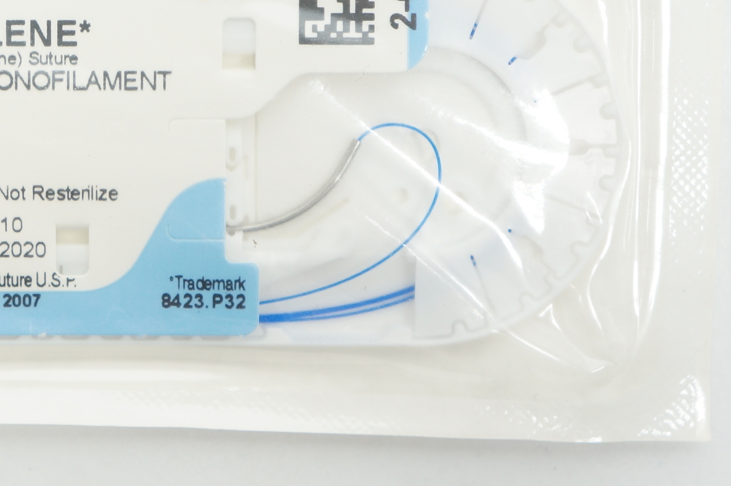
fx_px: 2069
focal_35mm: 102
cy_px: 120
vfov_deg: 13.3
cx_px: 24
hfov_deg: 19.5
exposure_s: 1/60
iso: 400
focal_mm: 32
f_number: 4
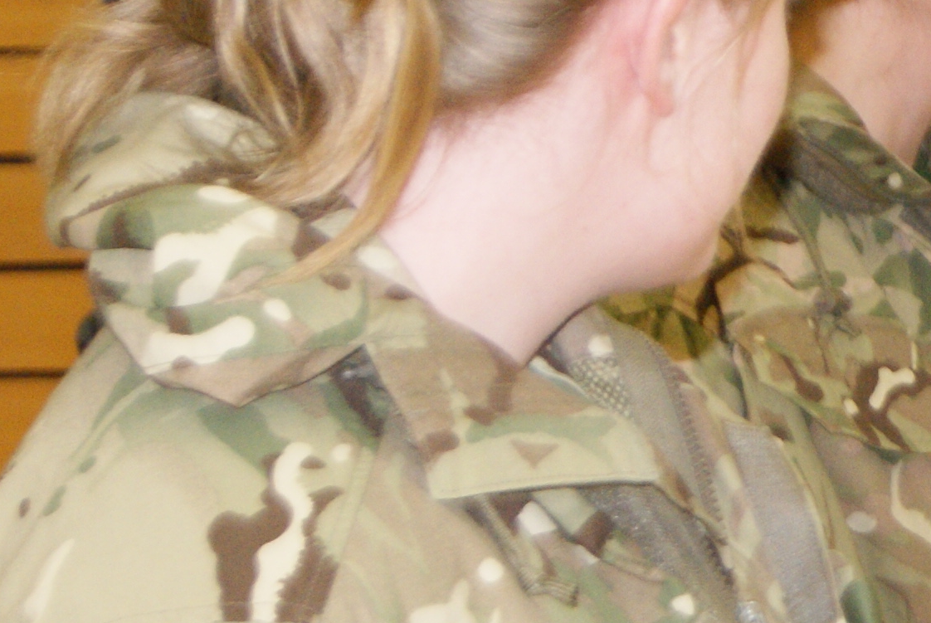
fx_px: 7372
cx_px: 1584
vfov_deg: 4.8
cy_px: 41
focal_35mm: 285
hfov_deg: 7.1
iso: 400
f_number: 5.6
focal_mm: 55
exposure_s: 1/80
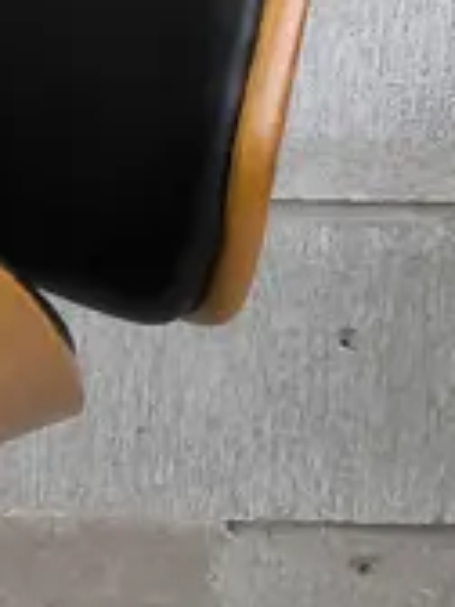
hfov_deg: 8.3
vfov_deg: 12.0
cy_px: 340
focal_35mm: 165
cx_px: -592
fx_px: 2892
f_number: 2
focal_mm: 2.87
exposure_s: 1/100
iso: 200
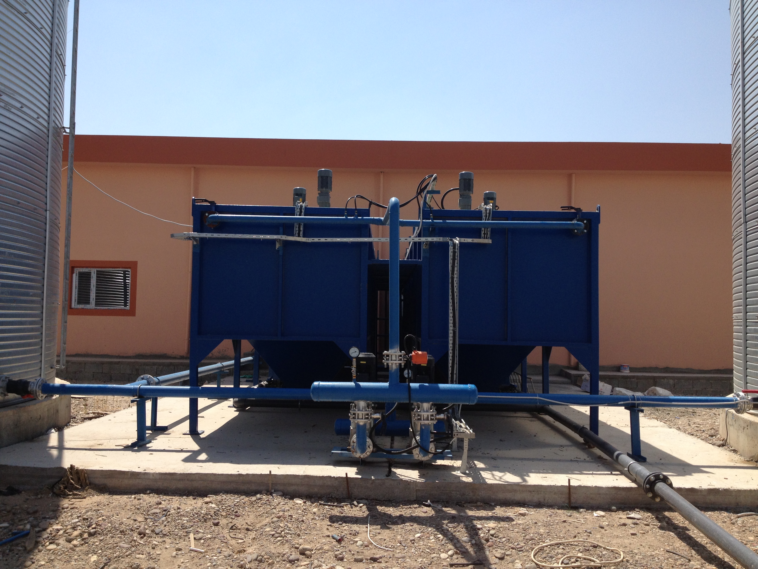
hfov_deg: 52.6
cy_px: 284
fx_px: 766
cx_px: 379
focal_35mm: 35
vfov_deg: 40.7
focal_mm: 4.28
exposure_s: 1/2045
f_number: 2.4
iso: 50
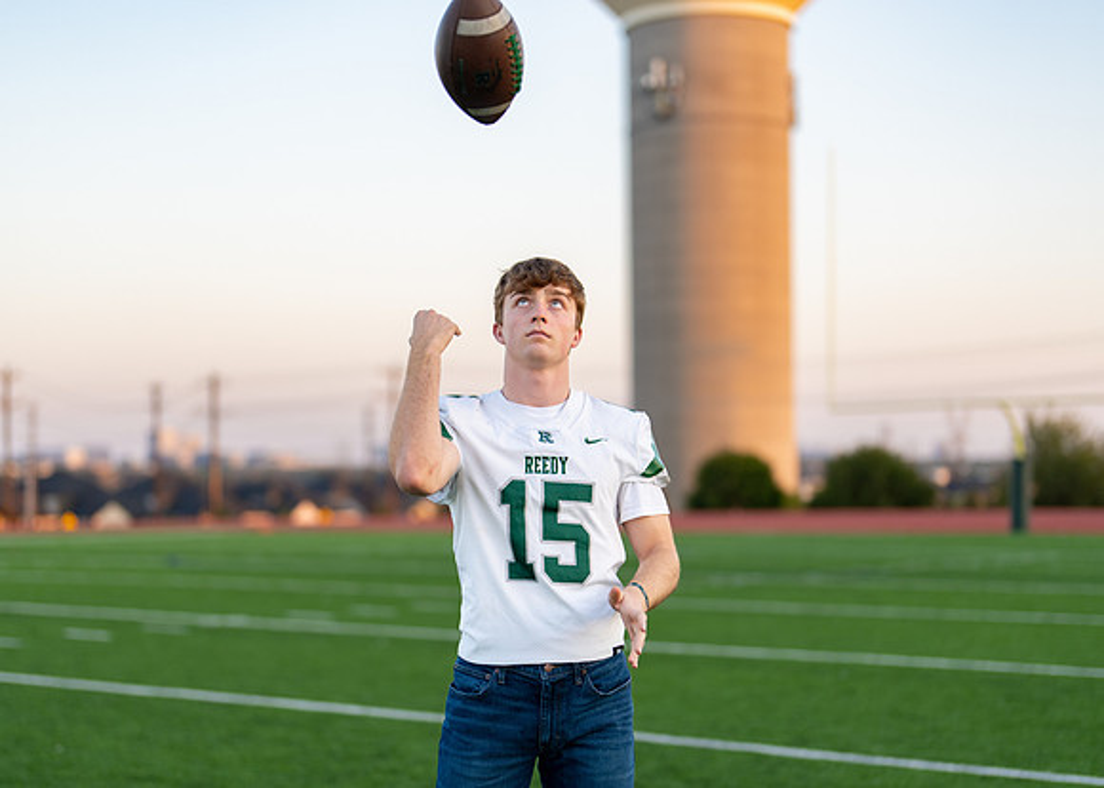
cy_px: 484
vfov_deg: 21.9
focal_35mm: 65
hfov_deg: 30.4
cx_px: 528
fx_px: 2029
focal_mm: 50
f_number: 1.2
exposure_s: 1/1000
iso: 200
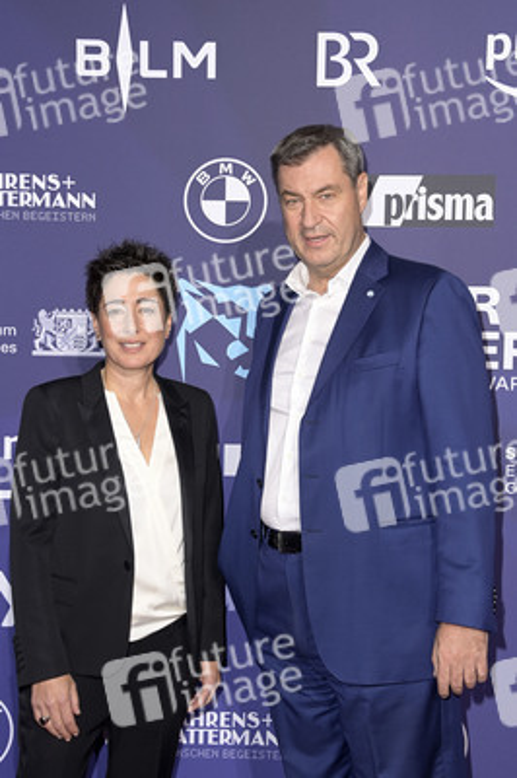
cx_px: 258
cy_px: 389
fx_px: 1251
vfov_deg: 34.5
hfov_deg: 23.3
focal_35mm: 58
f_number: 5.6
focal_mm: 58
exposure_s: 1/250
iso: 640
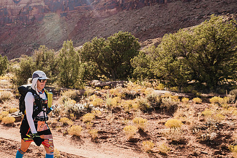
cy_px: 108
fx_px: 283
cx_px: 65
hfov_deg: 44.2
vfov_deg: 30.9
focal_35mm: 43
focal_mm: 29
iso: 100
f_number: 5.6
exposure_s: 1/250
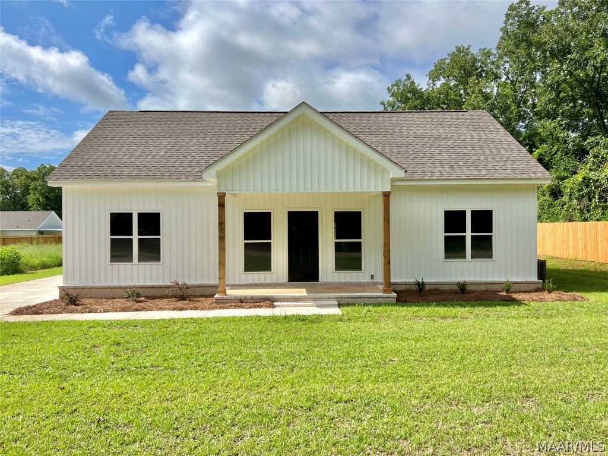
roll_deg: -1.8
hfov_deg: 67.3
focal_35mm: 26
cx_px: 304
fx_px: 457
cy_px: 228
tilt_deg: -0.3
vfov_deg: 53.1
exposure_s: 1/4274
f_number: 1.5
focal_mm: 5.7
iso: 50
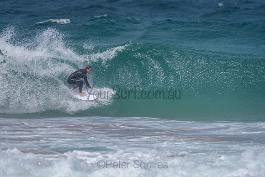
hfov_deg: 3.4
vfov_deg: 2.2
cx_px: 107
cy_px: 76
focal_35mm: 613
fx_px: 4516
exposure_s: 1/2000
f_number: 5.6
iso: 90
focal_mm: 500
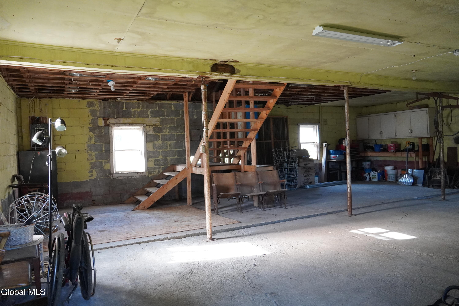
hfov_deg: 67.4
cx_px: 230
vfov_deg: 47.9
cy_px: 153
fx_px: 344
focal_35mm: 27
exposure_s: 1/160
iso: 1600
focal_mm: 18
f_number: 3.5
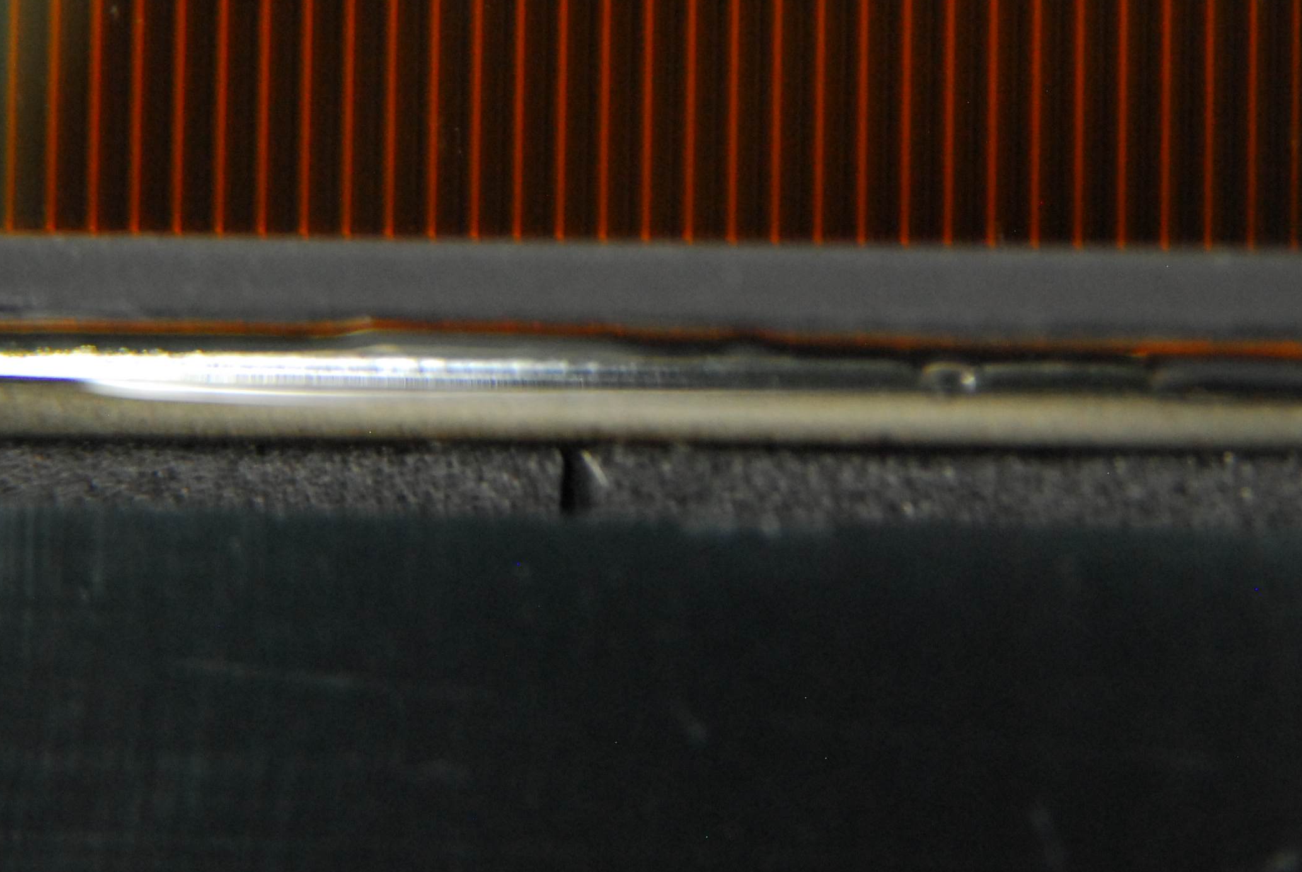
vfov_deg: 5.8
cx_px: 628
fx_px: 8652
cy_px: 94
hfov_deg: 8.6
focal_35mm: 239
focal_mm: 85
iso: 800
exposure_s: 1/25
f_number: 4
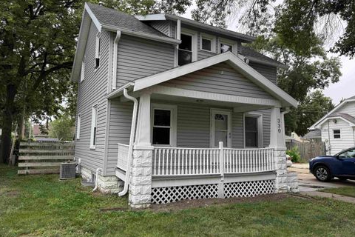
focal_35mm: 26
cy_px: 111
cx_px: 178
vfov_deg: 49.5
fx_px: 256
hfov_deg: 69.4
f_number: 1.78
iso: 100
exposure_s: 1/1385
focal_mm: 6.76
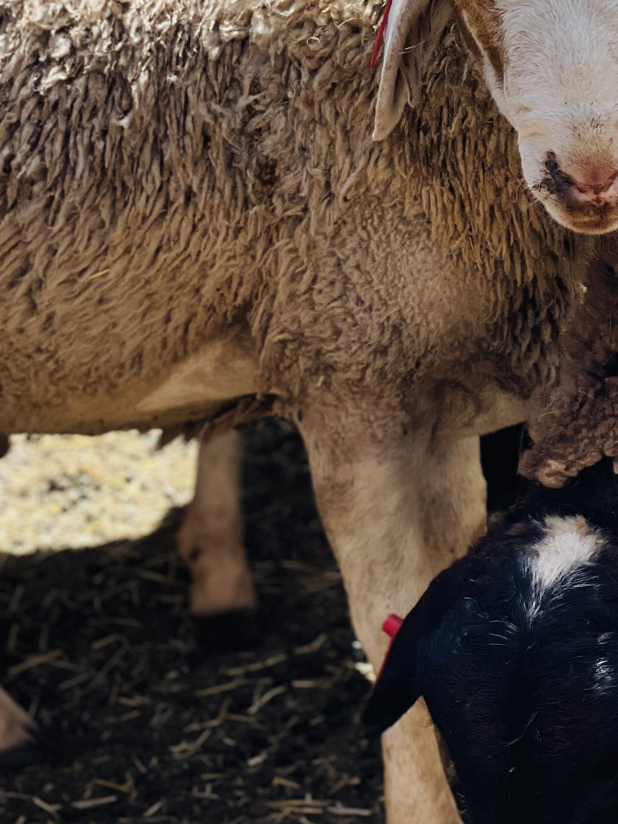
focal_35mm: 156
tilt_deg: -21.6
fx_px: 3712
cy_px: -47
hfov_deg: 9.5
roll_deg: +6.8
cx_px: 570
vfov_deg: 12.5
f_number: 2.2
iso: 32
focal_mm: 7.5
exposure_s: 1/1193
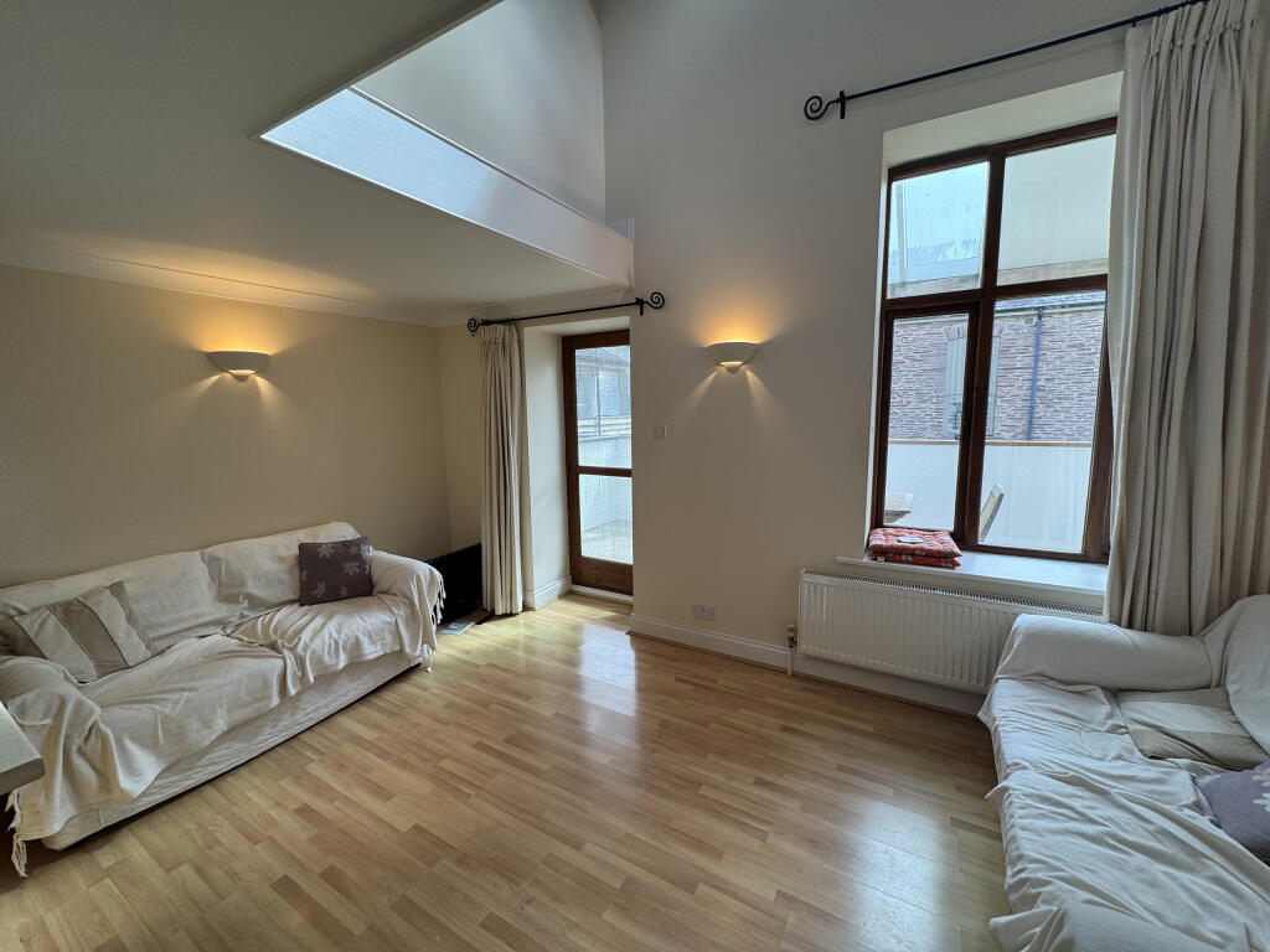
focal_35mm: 14
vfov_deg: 85.7
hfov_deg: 102.1
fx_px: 514
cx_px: 635
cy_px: 476
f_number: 2.2
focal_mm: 2.22
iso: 50
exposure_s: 1/100
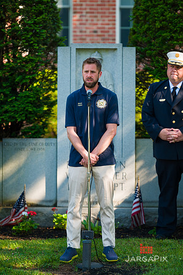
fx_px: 1299
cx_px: 92
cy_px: 138
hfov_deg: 8.1
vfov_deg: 12.1
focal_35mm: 170
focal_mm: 170
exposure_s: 1/640
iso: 200
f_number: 3.2
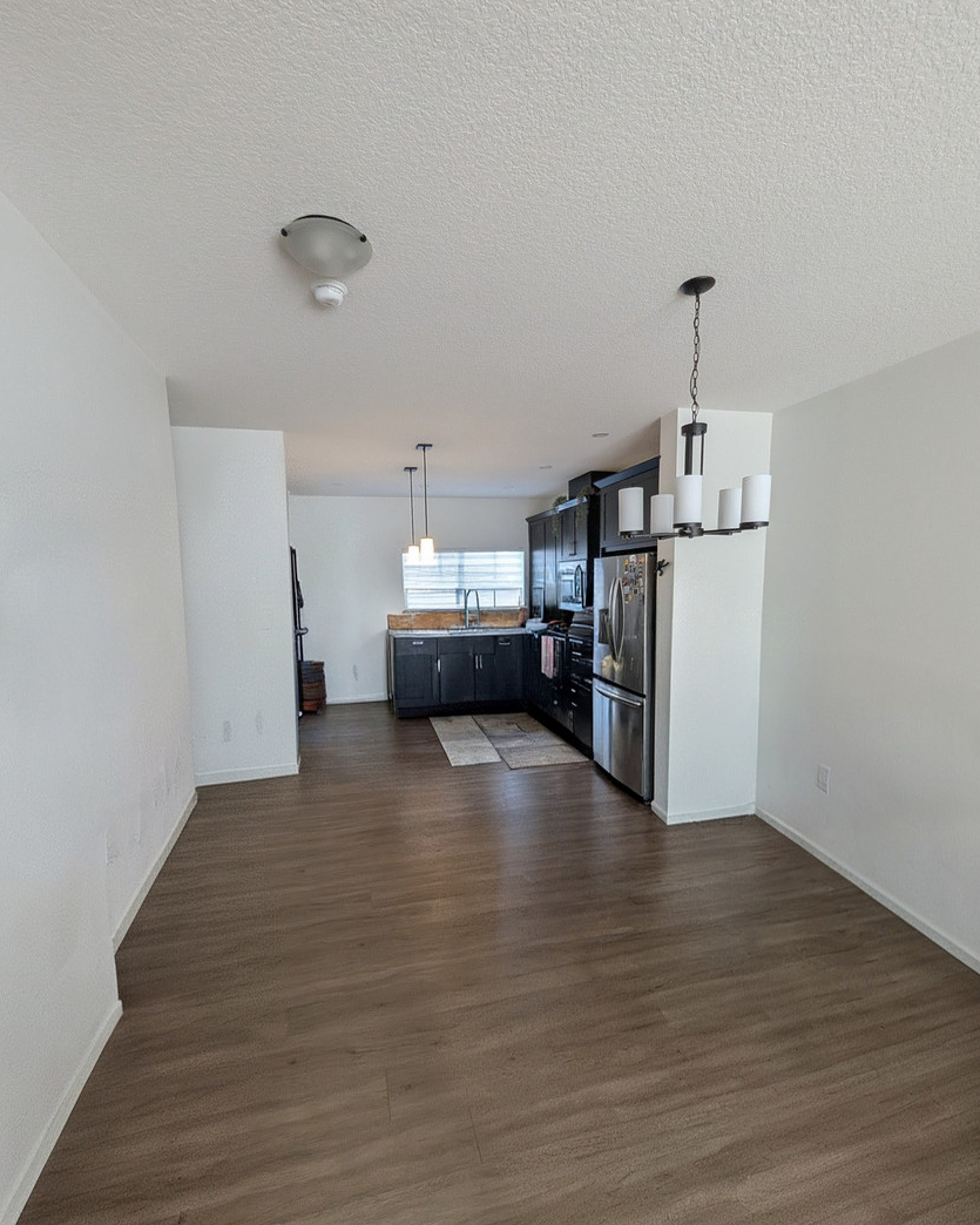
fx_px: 508
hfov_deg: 88.0
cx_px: 481
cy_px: 654
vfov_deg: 100.6
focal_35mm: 14
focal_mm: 1.54
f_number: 2.2
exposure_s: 1/60
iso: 84
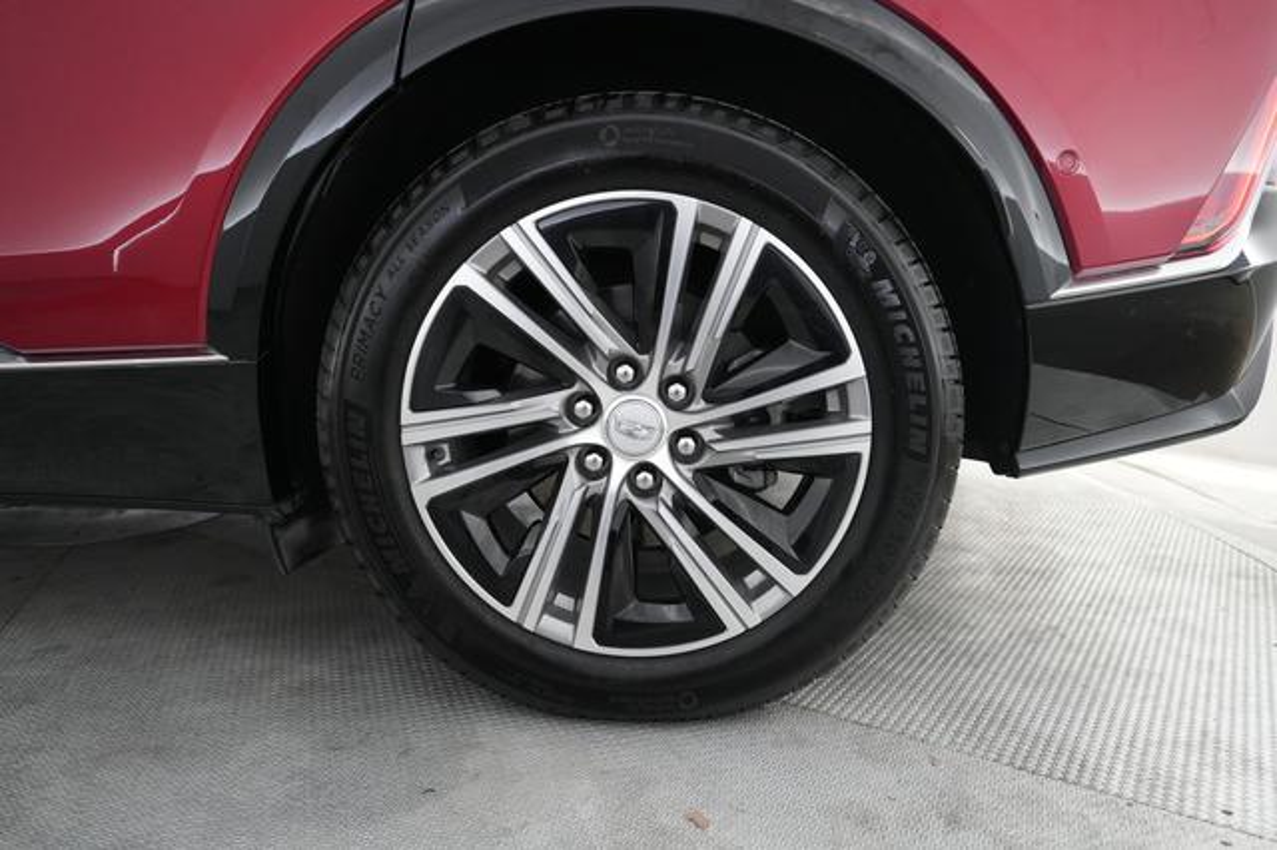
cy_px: 425
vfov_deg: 51.2
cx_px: 638
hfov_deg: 71.5
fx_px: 886
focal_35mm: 25
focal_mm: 25
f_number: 2.8
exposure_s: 1/160
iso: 4000
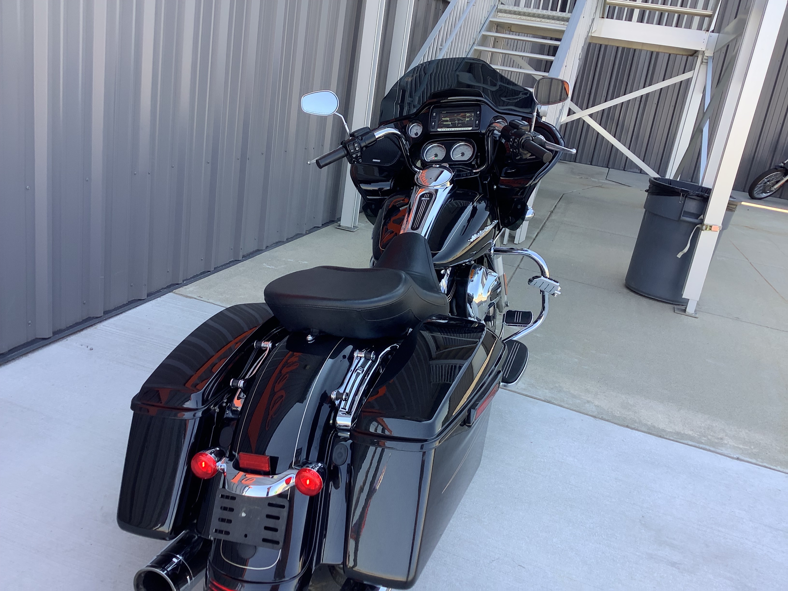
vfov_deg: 45.4
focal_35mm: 31
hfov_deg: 58.4
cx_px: 394
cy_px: 296
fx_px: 706
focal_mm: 3.3
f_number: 2.4
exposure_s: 1/120
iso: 25
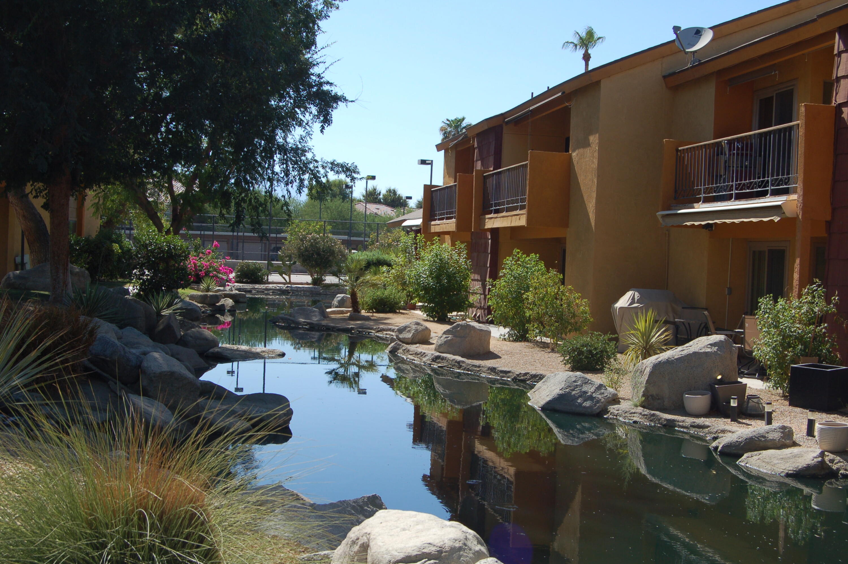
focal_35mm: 46
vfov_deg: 28.9
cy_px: 282
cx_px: 424
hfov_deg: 42.4
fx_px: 1094
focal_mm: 31
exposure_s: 1/320
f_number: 9
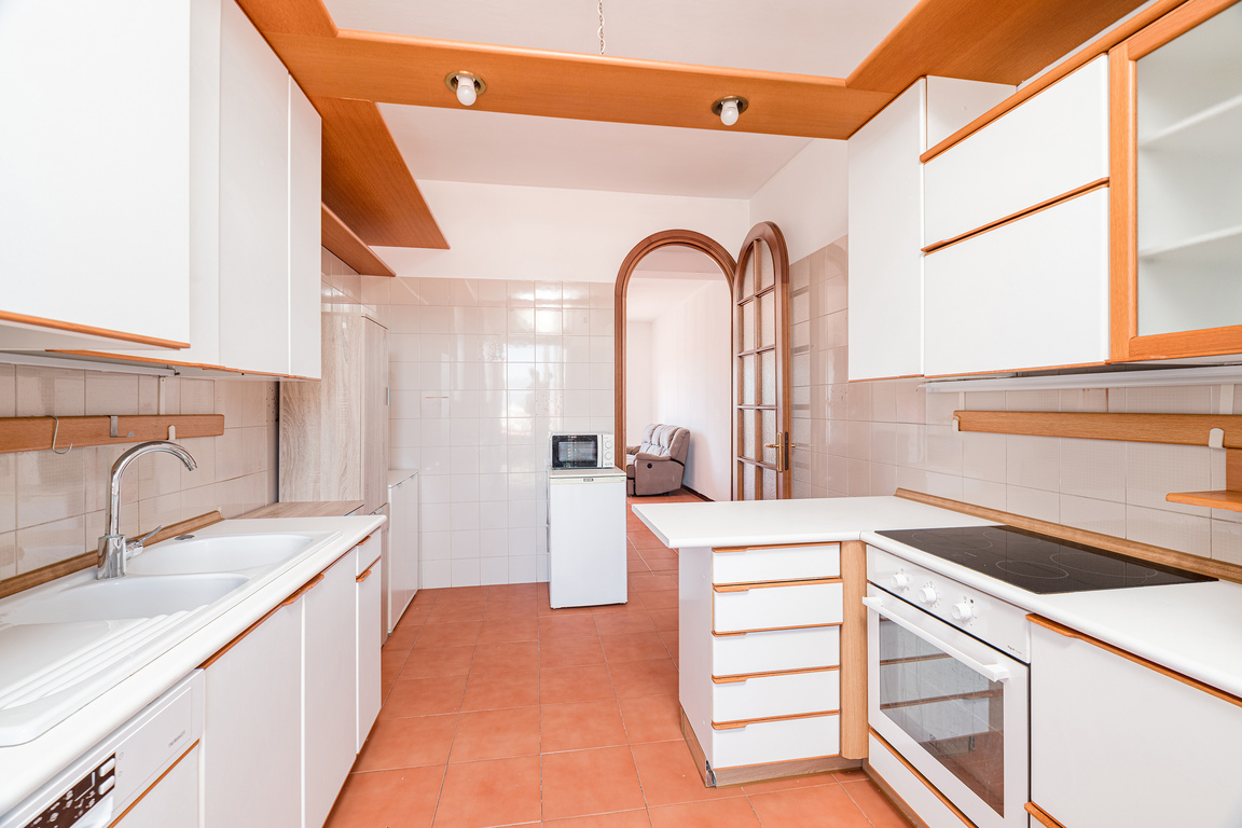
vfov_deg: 73.7
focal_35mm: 16
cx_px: 621
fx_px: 552
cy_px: 414
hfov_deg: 96.7
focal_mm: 16
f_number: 7.1
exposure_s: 1/15
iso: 200
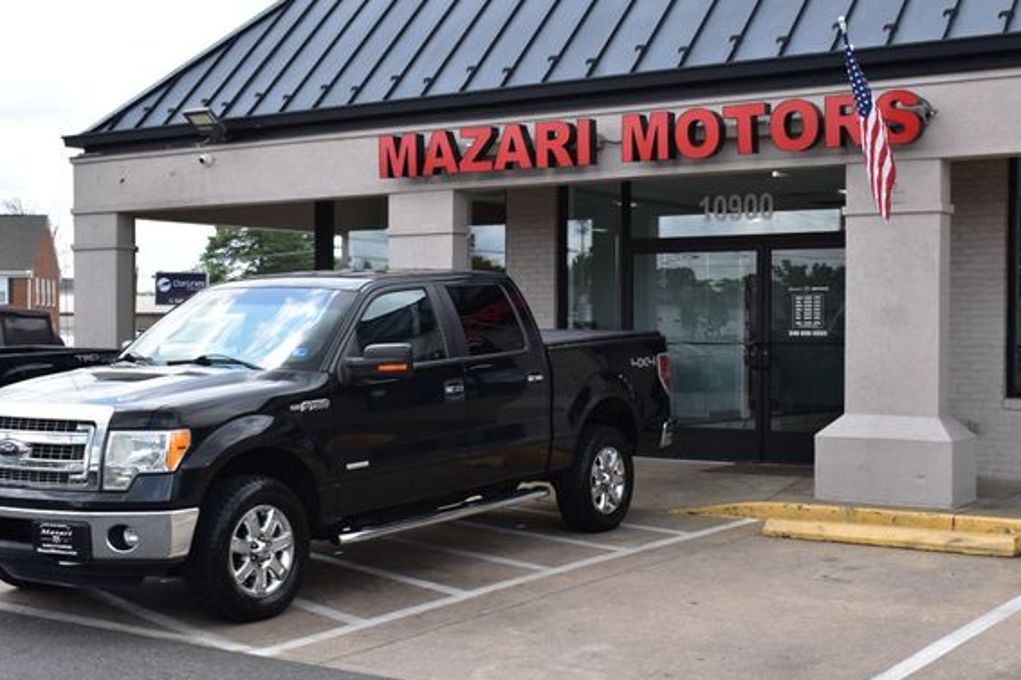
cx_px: 521
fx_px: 1490
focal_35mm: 53
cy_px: 366
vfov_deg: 25.7
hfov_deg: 37.8
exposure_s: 1/320
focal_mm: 31
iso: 400
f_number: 10
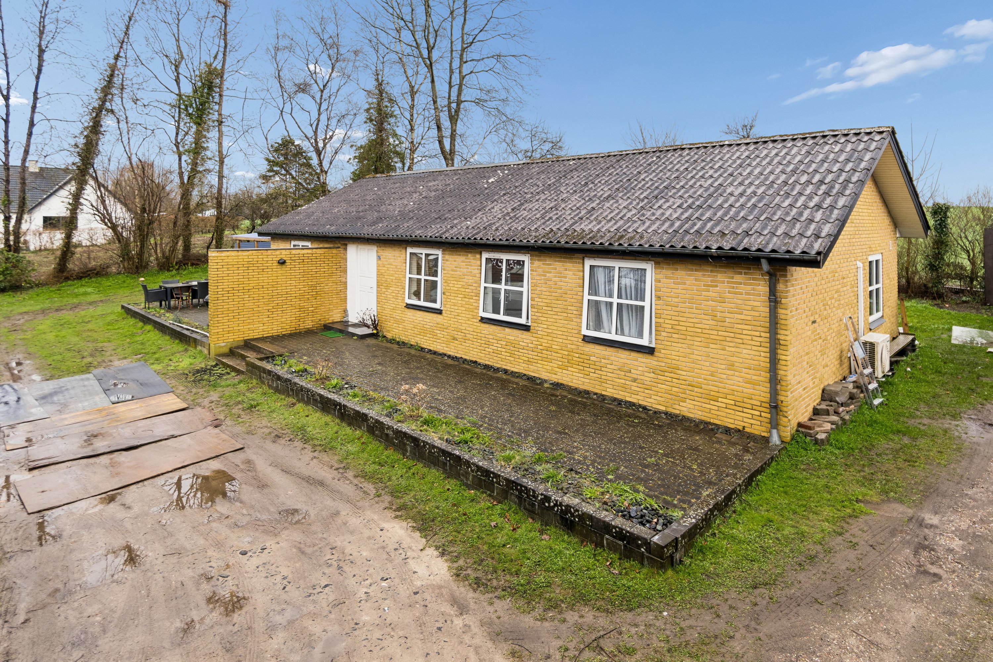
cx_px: 496
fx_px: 496
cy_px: 331
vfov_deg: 67.4
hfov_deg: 90.0
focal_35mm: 18
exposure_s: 1/500
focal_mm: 12
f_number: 4
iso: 200
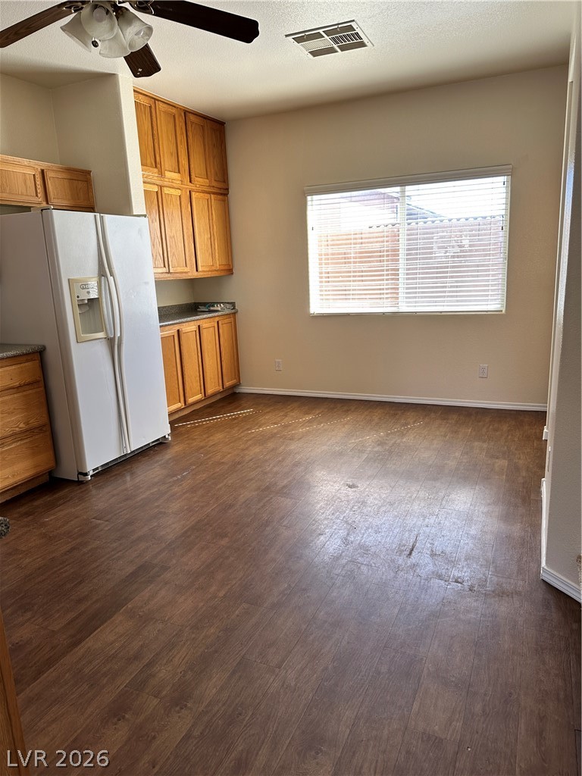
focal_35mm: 24
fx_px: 538
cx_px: 291
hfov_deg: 56.8
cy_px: 388
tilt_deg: -12.8
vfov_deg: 71.6
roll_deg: +2.6
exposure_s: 1/132
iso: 64
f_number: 1.78
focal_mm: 6.86
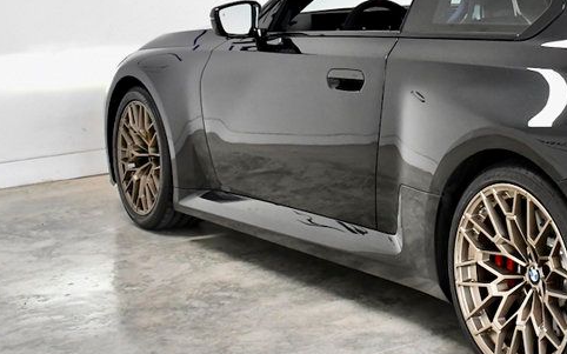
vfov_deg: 16.6
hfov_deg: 25.2
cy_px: 69
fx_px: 1205
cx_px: 571
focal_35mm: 78
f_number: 5.6
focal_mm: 24
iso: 2500
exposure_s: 1/400
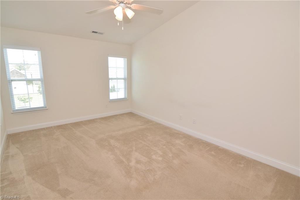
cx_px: 150
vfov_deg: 72.1
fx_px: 138
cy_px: 100
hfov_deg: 95.0
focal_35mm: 16
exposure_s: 1/125
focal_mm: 11
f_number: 5.6
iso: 800
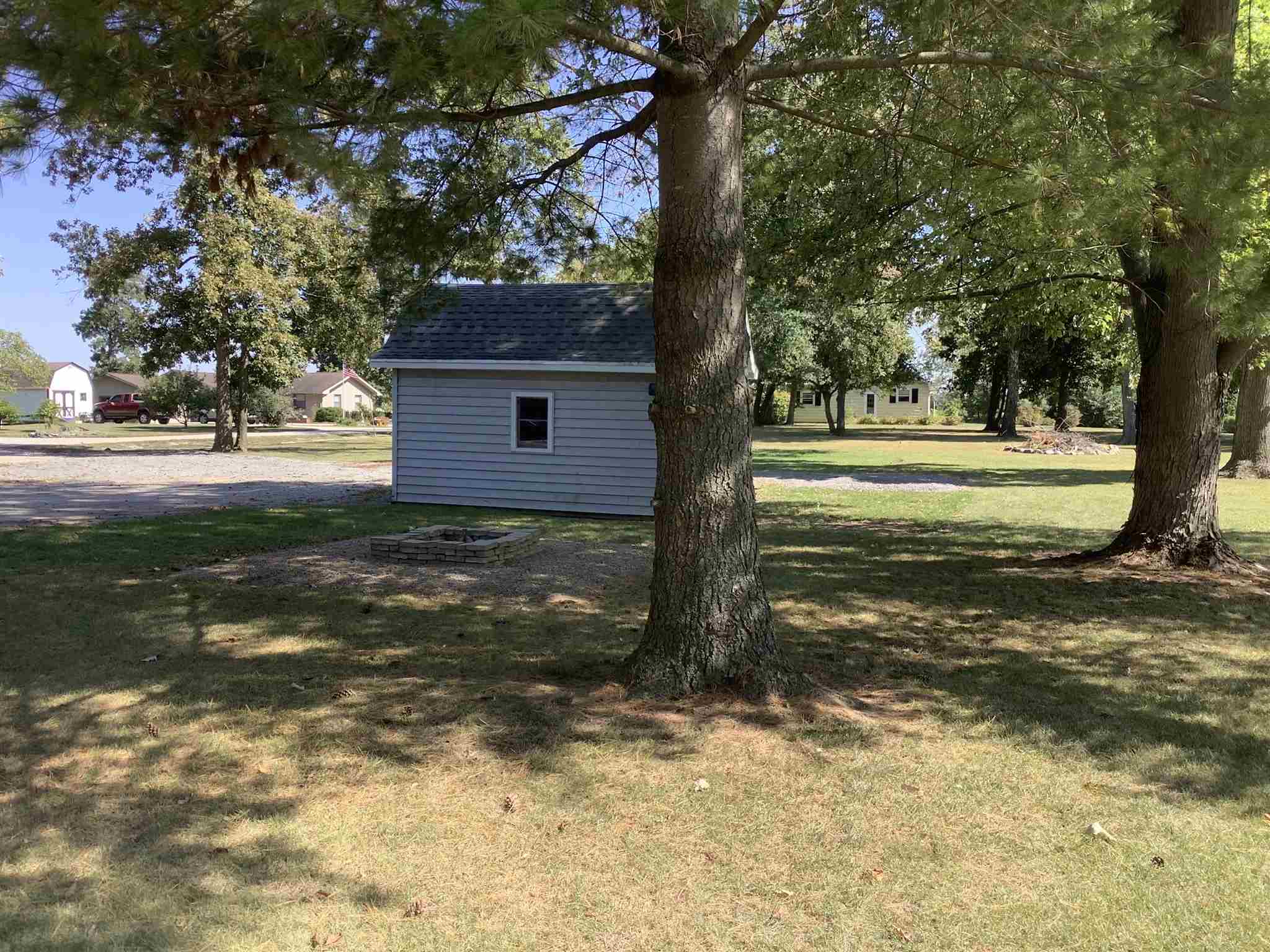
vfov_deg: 45.4
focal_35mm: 31
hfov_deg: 58.4
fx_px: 1137
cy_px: 476
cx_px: 635
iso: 25
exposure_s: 1/314
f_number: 2.4
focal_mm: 3.3
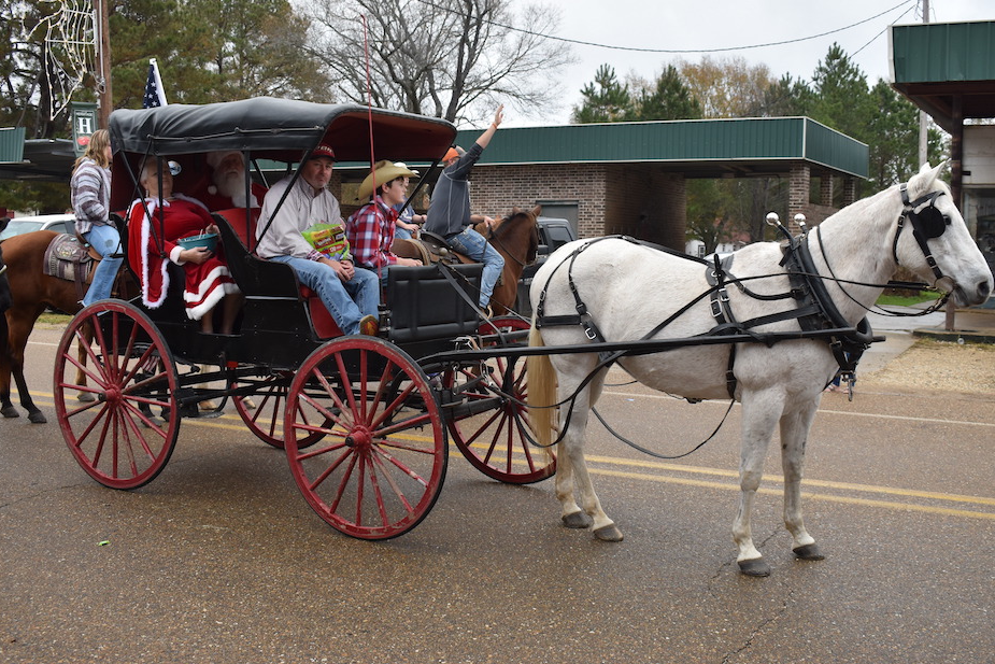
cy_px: 316
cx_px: 517
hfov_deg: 47.9
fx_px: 1121
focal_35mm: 41
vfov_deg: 33.0
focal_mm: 25
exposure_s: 1/250
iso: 320
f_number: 5.6
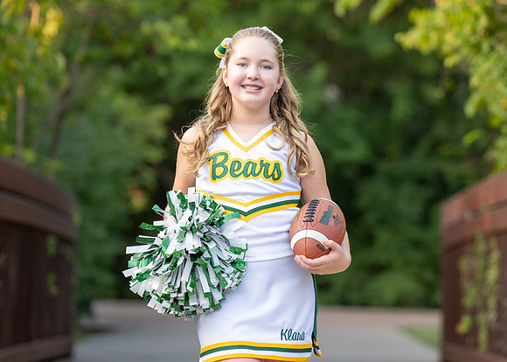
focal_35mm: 178
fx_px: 2561
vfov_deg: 8.1
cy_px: 186
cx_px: 300
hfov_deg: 11.3
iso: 640
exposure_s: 1/1000
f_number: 2.8
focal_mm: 126
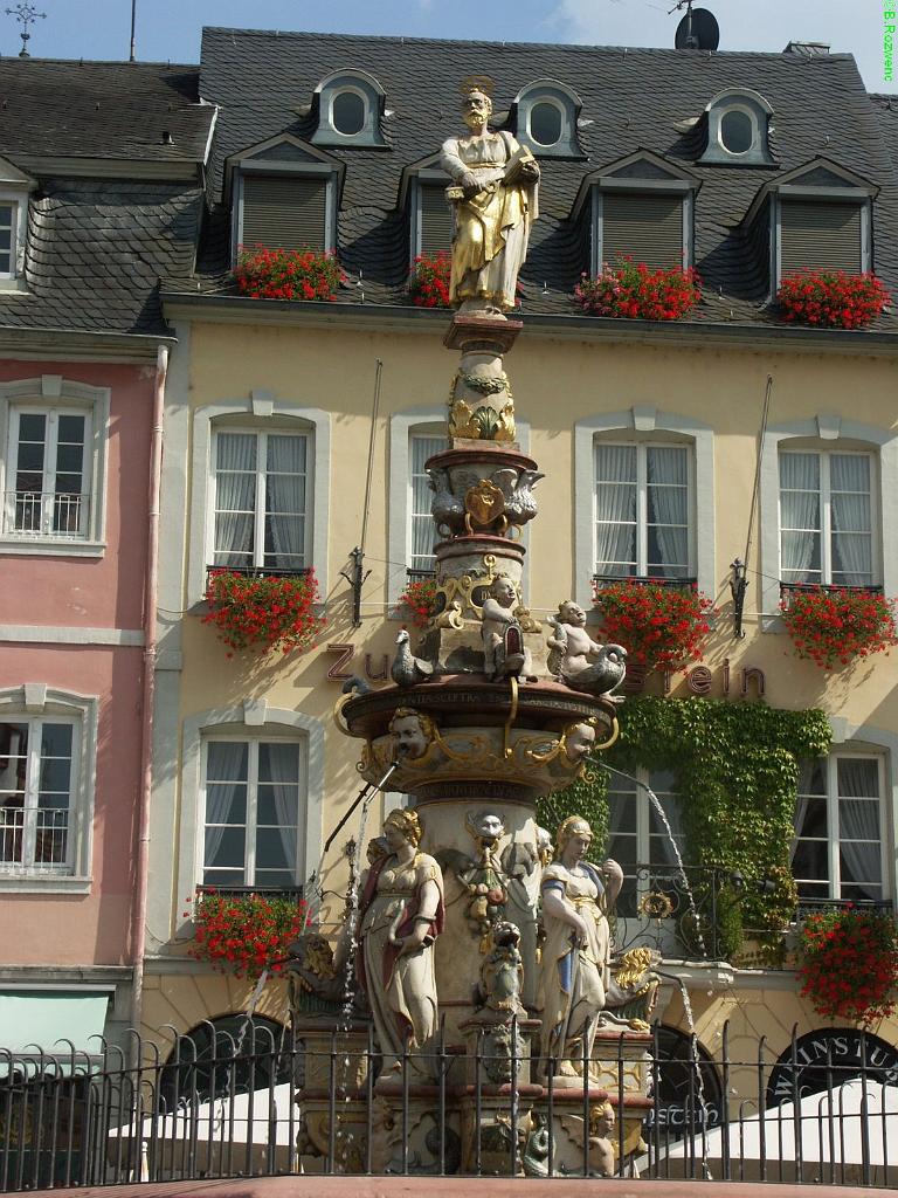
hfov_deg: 18.4
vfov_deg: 24.4
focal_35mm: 80
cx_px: 449
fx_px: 2767
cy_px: 599
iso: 64
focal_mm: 20.51
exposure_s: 1/320
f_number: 6.3
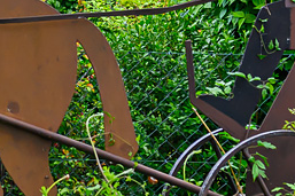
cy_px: 138
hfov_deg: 12.2
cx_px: 78
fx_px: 1376
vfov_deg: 8.2
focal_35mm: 168
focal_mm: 24
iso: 200
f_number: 5.6
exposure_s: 1/200
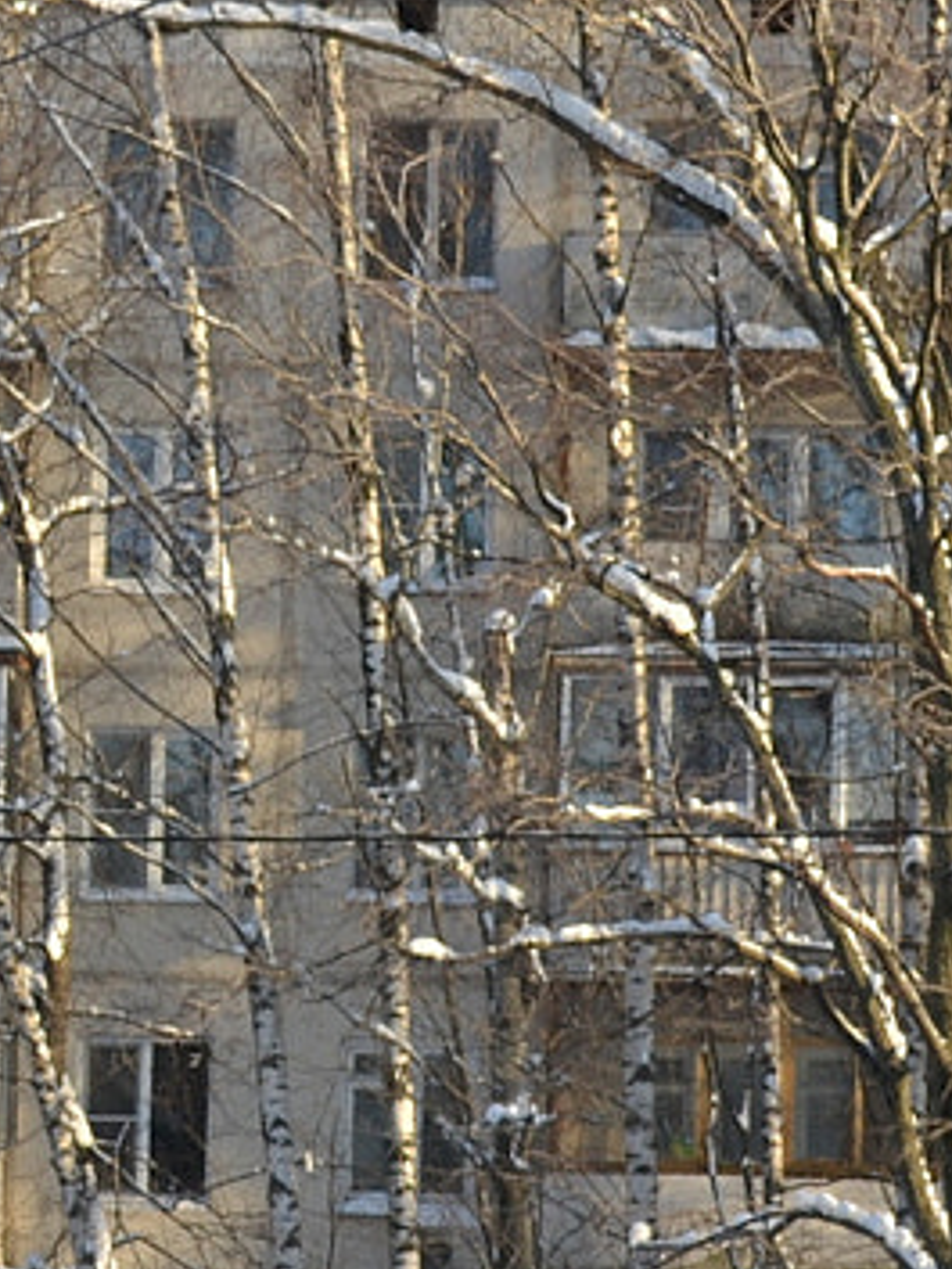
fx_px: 8136
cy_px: 845
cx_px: -302
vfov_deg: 8.9
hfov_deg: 6.6
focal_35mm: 222
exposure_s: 1/125
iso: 100
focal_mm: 34
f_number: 5.6
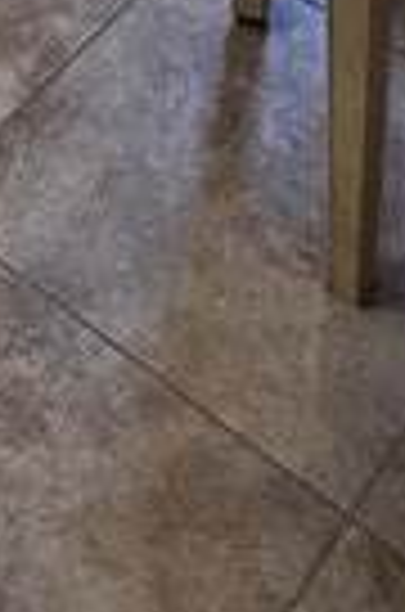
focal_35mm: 102
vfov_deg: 11.4
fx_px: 1730
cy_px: -1224
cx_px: -99
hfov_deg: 13.0
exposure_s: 1/60
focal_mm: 2.2
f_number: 2.2
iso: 160
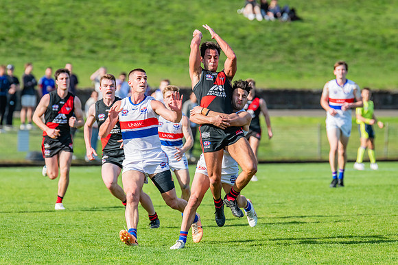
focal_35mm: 421
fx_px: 4653
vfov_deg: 3.3
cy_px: 132
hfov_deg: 4.9
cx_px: 197
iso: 800
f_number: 6.3
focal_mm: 380
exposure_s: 1/1600
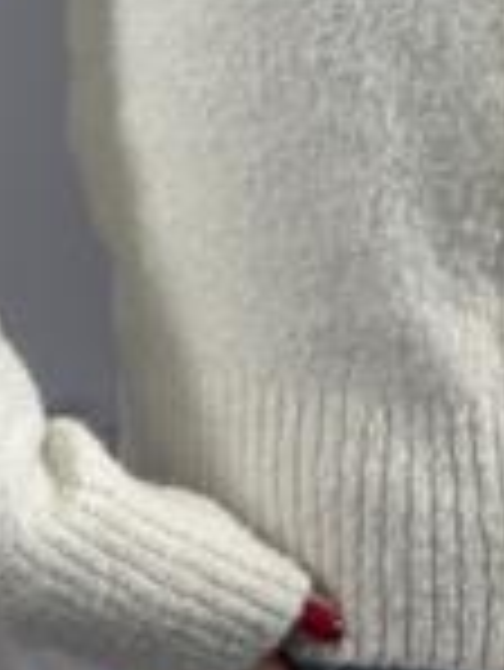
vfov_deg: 14.5
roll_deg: +1.4
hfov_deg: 11.1
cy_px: -70
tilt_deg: -33.9
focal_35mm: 133
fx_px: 2578
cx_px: 508
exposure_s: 1/119
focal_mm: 6.86
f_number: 1.78
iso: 64
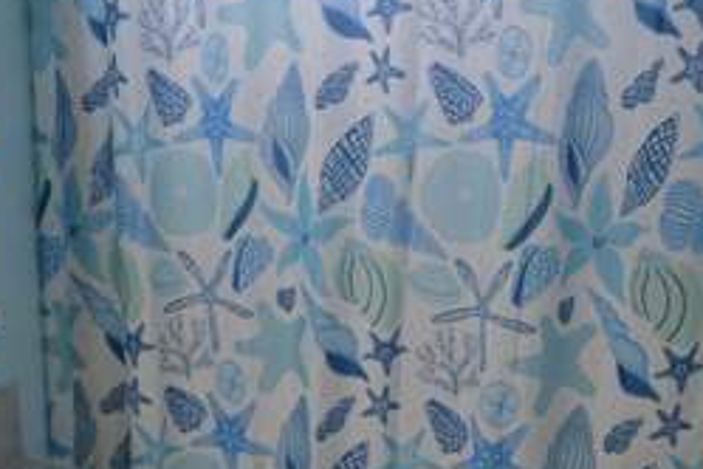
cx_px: 277
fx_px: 1015
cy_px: 408
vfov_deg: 25.3
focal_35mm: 52
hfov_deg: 38.0
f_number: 3.5
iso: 450
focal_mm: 18
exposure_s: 1/60
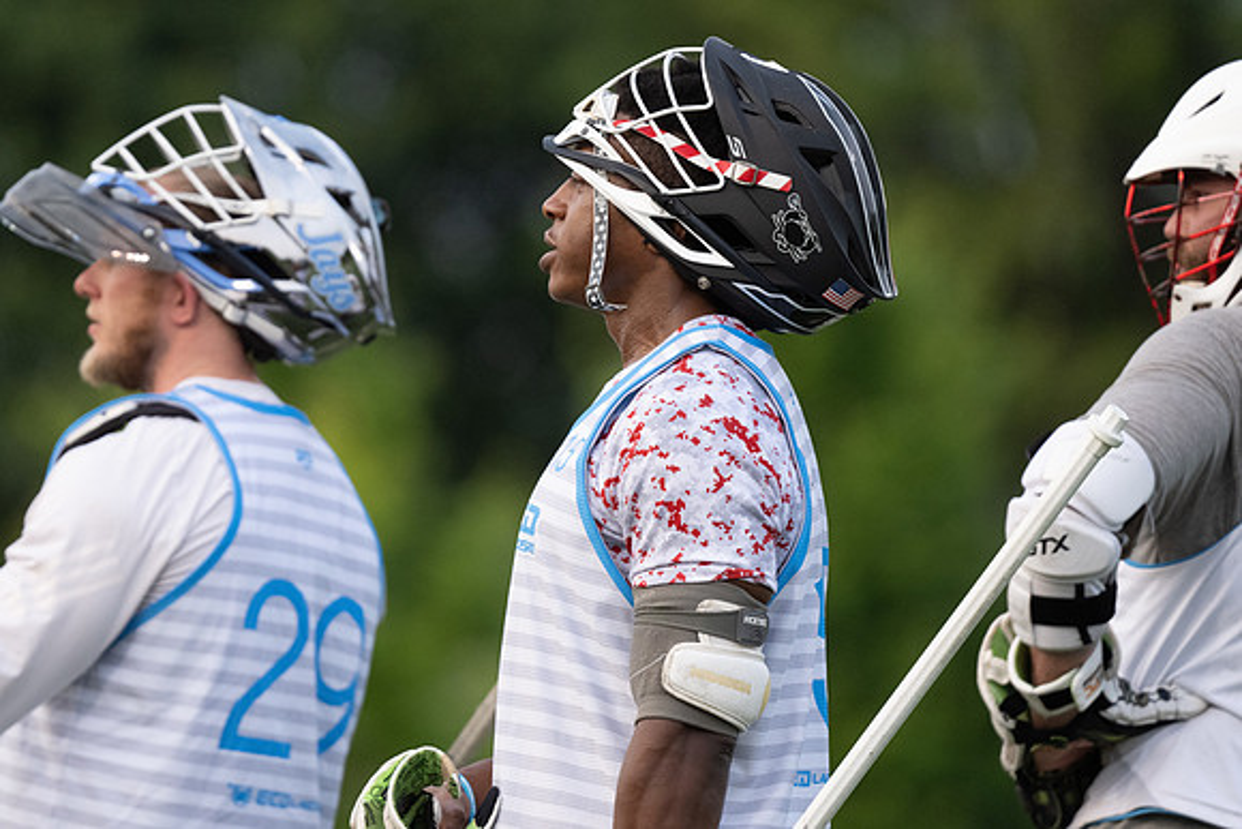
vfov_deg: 2.1
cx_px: 523
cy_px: 353
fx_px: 23037
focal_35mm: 668
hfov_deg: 3.1
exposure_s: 1/1000
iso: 2000
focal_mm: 500
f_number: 5.6
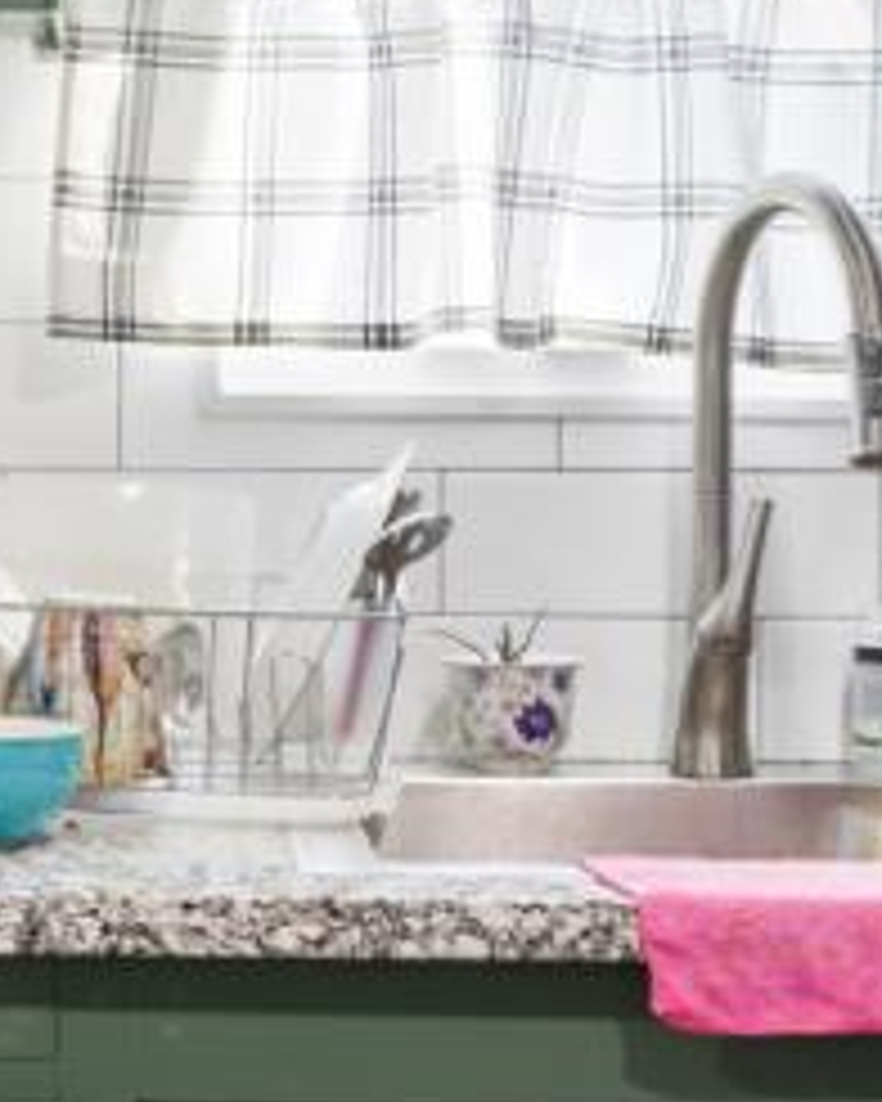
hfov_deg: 15.6
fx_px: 3096
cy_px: 495
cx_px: -180
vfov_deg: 20.2
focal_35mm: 95
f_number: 5.6
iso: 125
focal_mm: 11
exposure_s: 1/5
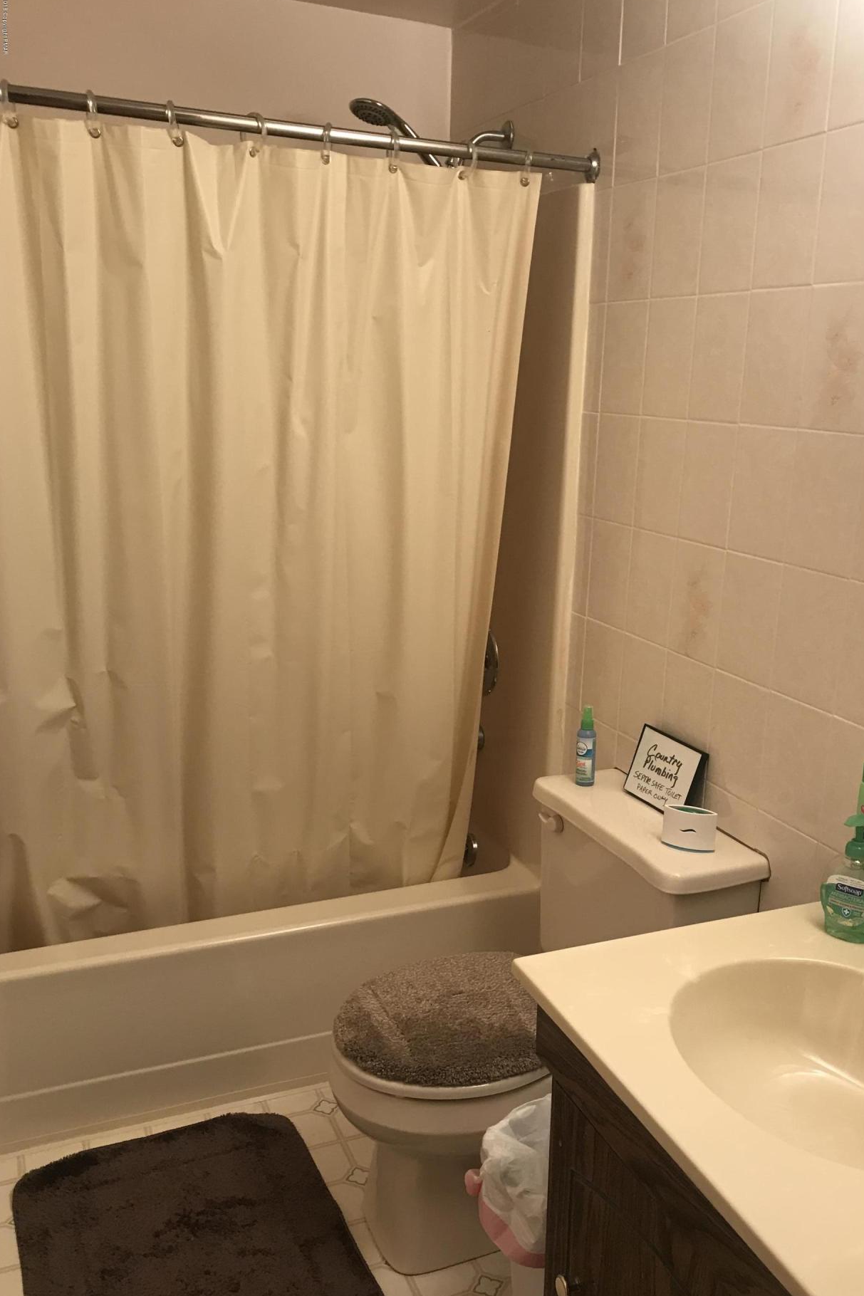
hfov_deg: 41.0
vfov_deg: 58.6
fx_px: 1152
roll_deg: -2.4
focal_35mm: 32
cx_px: 506
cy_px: 702
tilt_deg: -15.6
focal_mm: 3.99
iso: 40
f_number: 1.8
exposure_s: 1/24
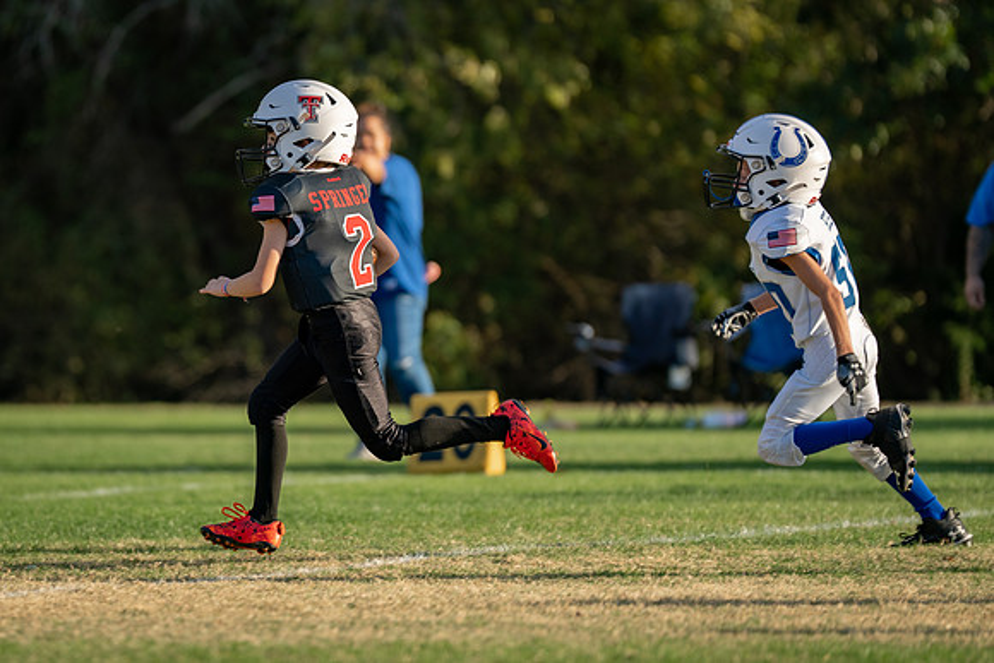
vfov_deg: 4.6
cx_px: 246
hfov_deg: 6.8
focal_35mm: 301
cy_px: 296
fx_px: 8312
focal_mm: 200
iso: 100
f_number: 2.8
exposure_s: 1/1000
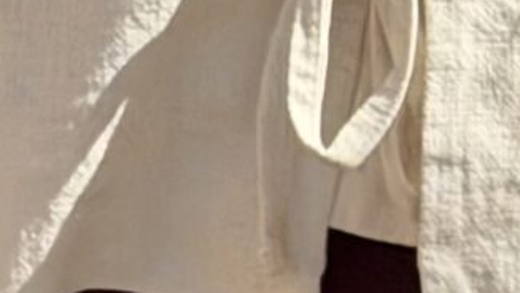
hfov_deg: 5.3
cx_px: 409
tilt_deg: -12.8
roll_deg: -0.9
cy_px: 707
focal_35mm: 409
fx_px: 5640
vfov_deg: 2.9
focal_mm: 6.76
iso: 64
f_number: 1.78
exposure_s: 1/4329
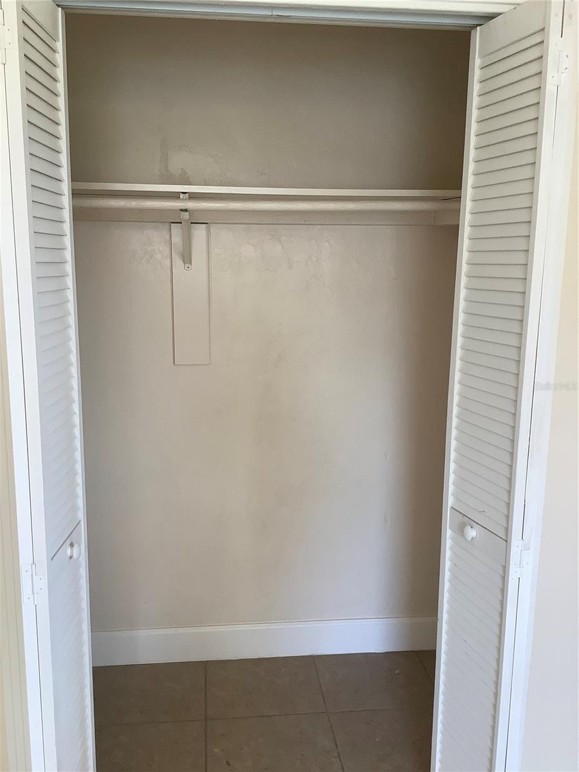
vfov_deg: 58.4
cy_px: 386
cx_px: 290
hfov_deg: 45.4
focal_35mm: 31
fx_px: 691
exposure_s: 1/60
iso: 64
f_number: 2.4
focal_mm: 3.3
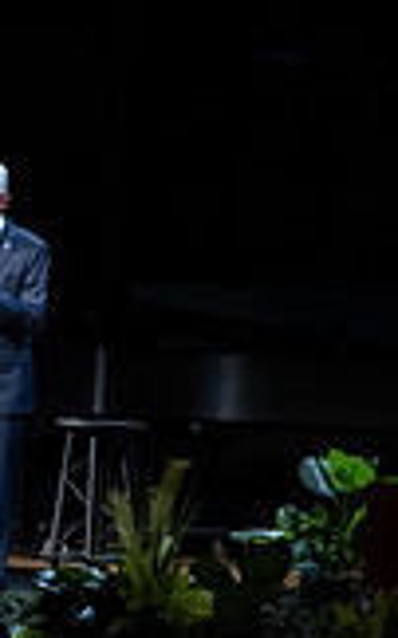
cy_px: 725
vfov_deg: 3.7
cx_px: -134
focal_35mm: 565
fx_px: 9823
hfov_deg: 2.3
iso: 1250
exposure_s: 1/125
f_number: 2.8
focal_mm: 200
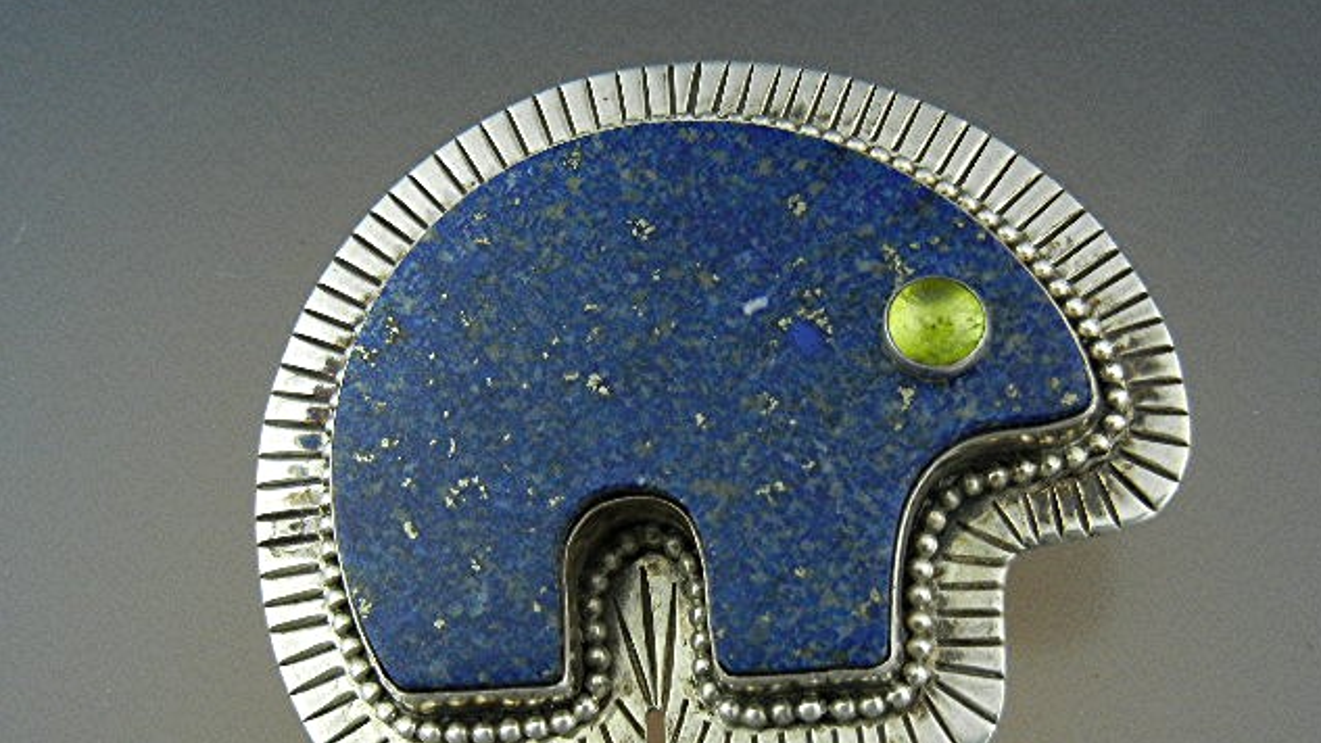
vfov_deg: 18.5
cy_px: 478
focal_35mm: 65
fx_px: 2277
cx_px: 666
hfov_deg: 32.4
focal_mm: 10.6
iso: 400
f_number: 4
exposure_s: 1/27.3
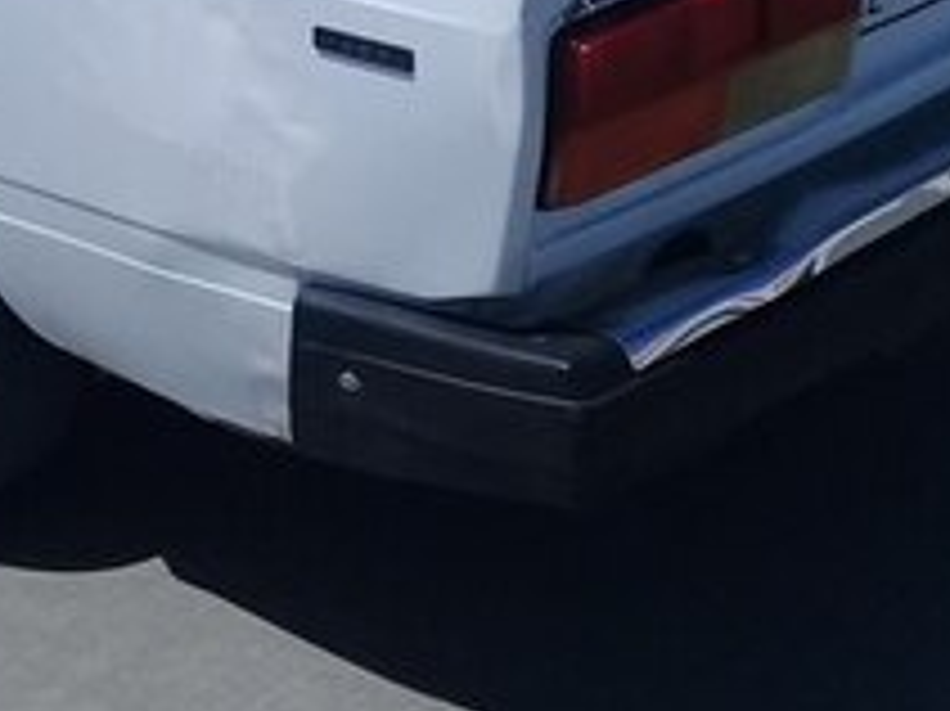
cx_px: 194
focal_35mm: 97
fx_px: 2661
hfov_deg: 20.0
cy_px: -178
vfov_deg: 14.7
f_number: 2.2
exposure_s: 1/3279
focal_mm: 3.3
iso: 50
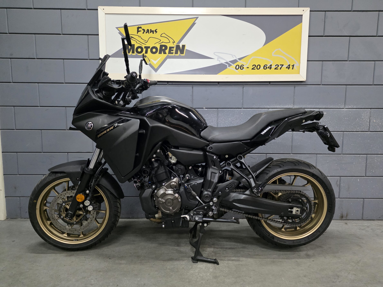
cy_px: 144
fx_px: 254
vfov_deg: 58.9
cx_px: 192
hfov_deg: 73.9
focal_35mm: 23
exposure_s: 1/100
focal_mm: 6.25
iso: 1600
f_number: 1.7
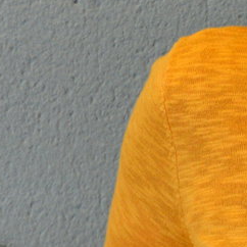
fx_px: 1768
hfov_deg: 7.8
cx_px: 416
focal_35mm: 219
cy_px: 124
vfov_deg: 8.0
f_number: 4
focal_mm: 26
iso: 400
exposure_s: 1/30
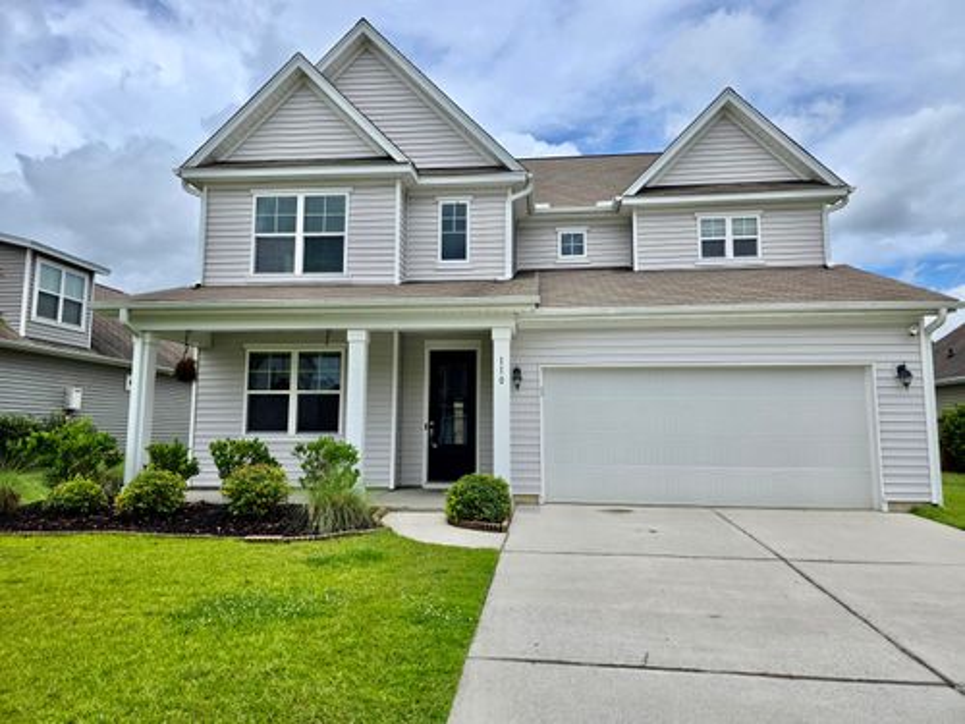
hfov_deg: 73.9
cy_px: 362
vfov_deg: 58.9
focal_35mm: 23
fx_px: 641
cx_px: 482
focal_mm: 6.3
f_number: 1.7
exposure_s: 1/7944
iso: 50
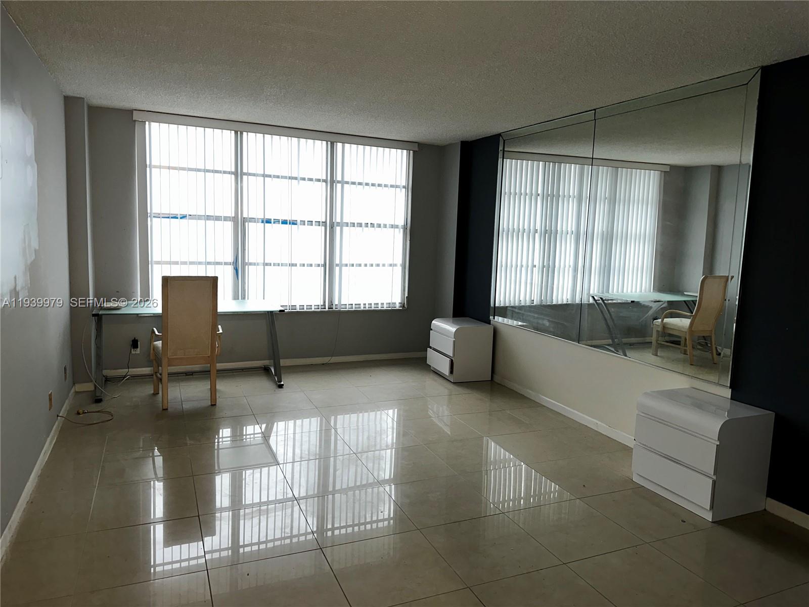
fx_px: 561
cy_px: 304
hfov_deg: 71.6
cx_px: 404
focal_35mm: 24
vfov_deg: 56.8
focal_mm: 6.86
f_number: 1.78
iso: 100
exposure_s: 1/21
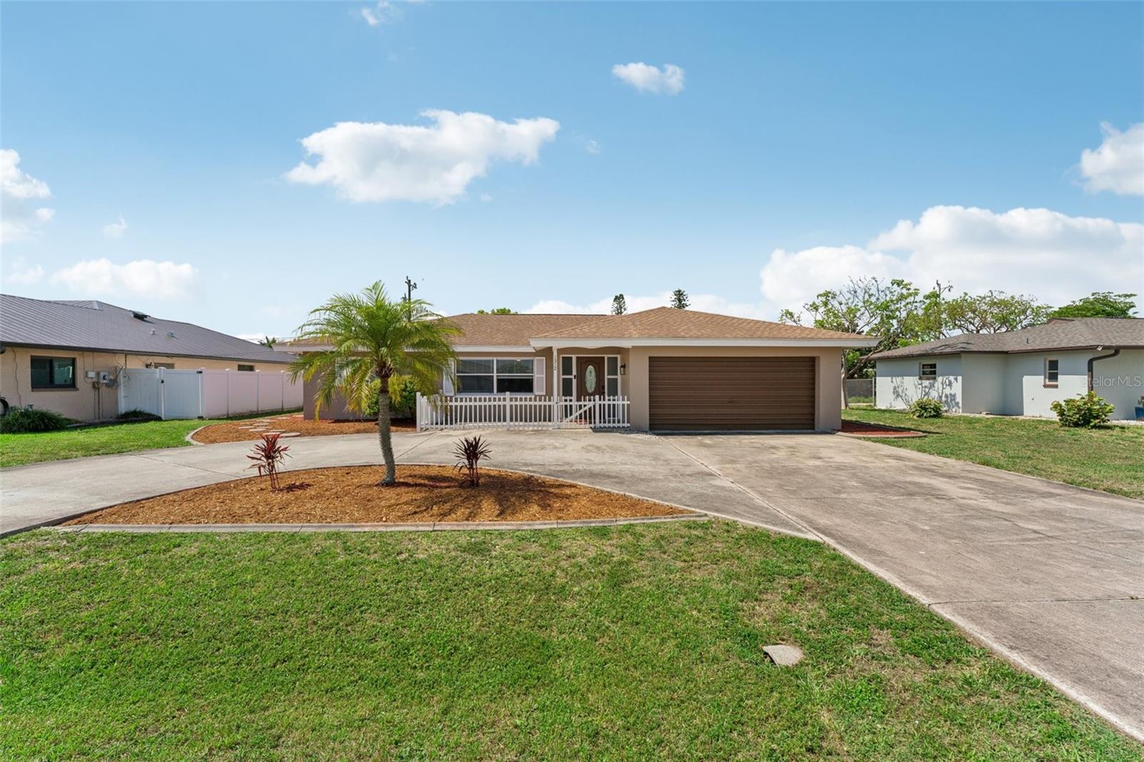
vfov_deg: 81.2
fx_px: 445
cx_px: 572
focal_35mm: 14
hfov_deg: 104.3
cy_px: 381
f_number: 8
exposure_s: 1/1000
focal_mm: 14
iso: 250
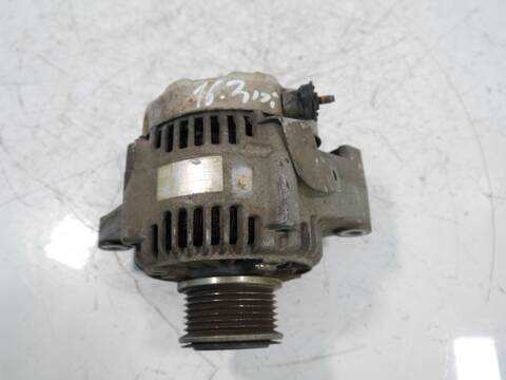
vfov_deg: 46.8
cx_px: 253
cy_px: 190
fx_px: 439
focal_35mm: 30
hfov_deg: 60.0
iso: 500
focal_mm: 15
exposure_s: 1/60
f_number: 3.5
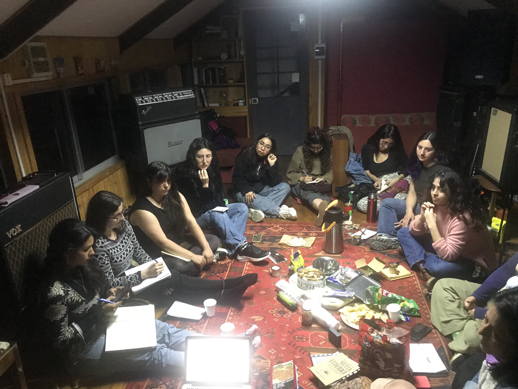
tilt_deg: -18.5
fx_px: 419
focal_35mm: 28
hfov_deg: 63.4
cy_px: 194
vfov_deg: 49.7
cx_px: 259
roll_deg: +2.1
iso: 80
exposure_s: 1/6
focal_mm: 3.99
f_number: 1.8
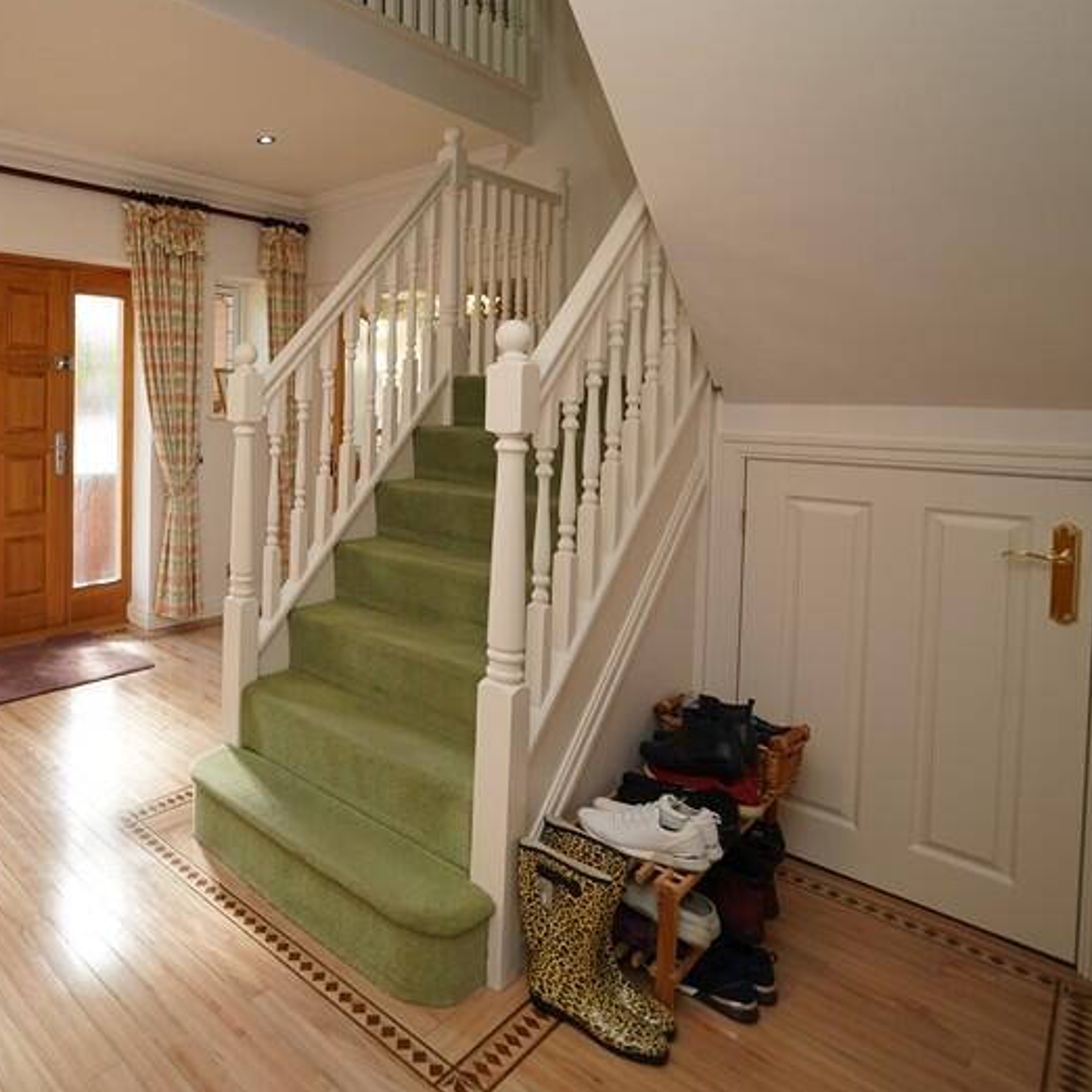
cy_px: 407
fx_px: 714
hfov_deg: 64.1
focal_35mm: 20
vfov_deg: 73.5
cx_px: 138
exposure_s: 1/60
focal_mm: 12
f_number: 4
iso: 160
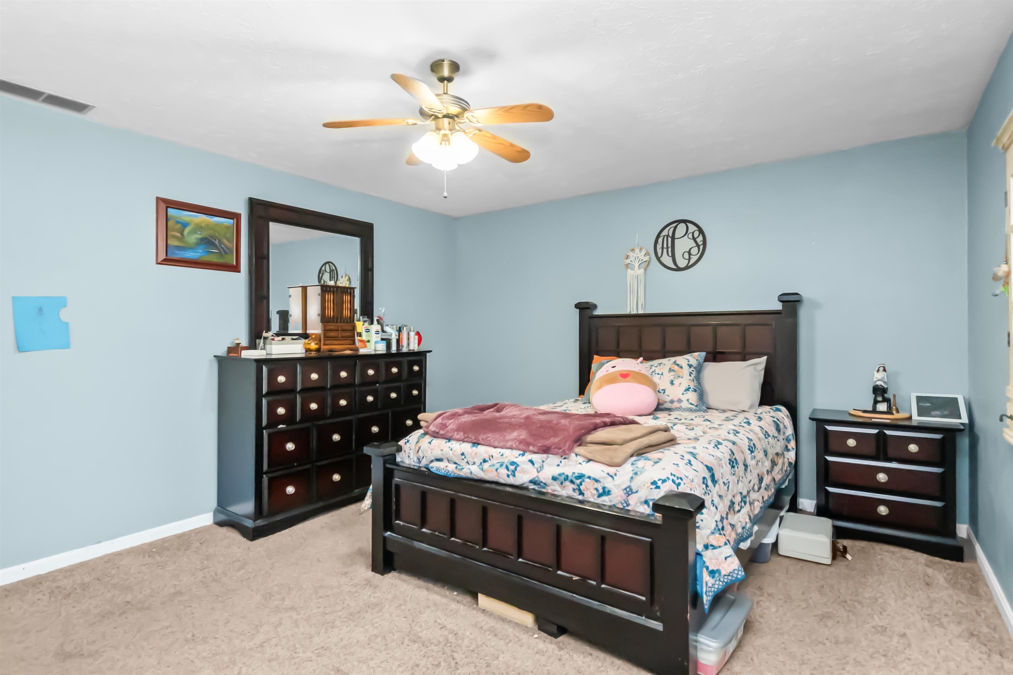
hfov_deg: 90.0
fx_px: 506
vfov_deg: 67.4
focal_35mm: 18
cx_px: 506
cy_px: 338
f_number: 4.8
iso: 2500
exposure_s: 1/125
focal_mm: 12
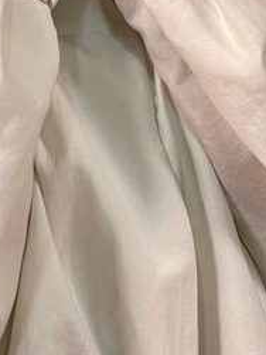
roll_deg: +1.7
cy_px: -141
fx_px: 2143
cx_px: 82
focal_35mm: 209
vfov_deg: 9.3
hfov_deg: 7.1
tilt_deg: +0.1
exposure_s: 1/120
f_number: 2
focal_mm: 6
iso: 32
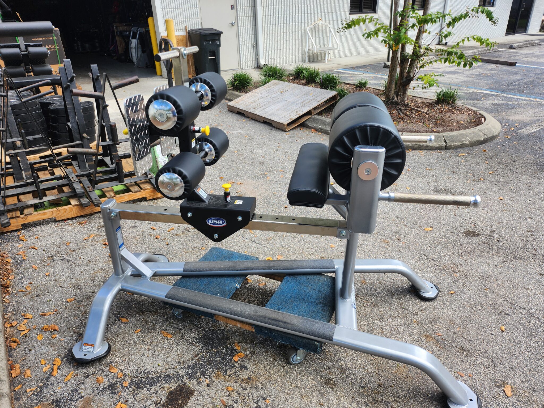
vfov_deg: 56.8
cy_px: 204
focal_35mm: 24
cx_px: 272
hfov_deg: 71.6
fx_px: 377
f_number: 1.8
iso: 50
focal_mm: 5
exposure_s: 1/671
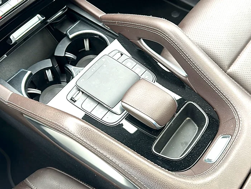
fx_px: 218
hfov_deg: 60.0
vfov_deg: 46.8
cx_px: 126
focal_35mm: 30
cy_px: 94
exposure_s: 1/45
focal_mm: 6.86
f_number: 1.78
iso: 50
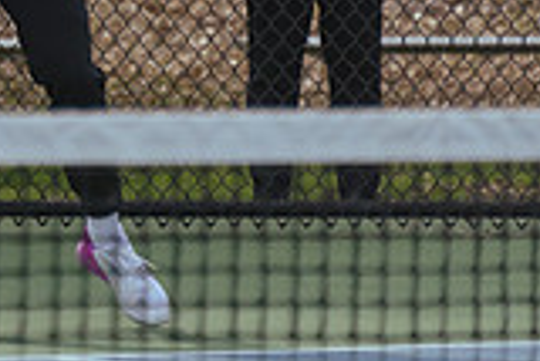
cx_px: -192
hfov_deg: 1.8
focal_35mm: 1158
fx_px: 17385
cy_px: -173
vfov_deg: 1.2
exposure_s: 1/2500
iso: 640
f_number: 5.6
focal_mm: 300
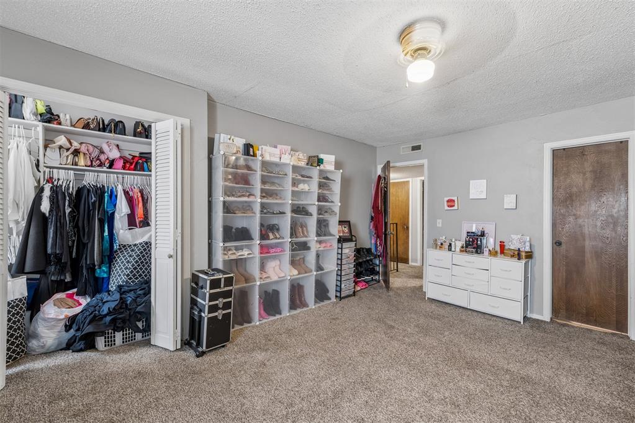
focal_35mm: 15
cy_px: 212
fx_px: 265
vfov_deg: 77.3
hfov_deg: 100.4
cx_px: 318
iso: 200
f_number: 8
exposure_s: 1/3.33
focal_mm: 10
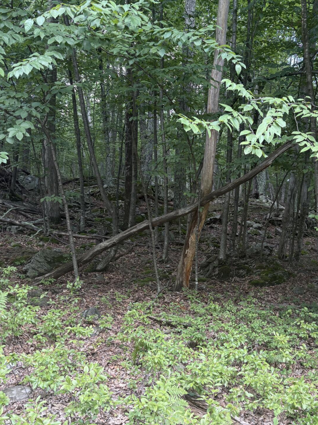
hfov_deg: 39.3
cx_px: 203
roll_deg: -1.5
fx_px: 441
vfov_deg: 51.2
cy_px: 238
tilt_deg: +3.1
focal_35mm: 36
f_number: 1.6
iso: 100
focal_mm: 5.96
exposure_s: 1/122
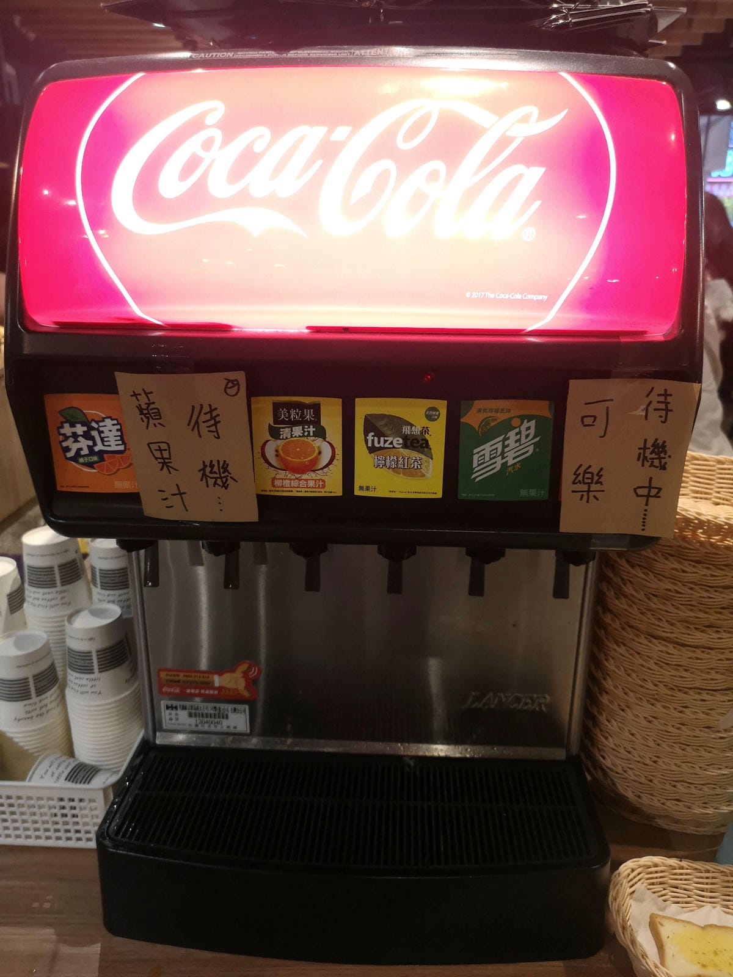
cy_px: 488
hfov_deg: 51.4
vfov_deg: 65.3
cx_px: 366
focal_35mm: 27
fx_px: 762
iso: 125
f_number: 1.8
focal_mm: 3.95
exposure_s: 1/60
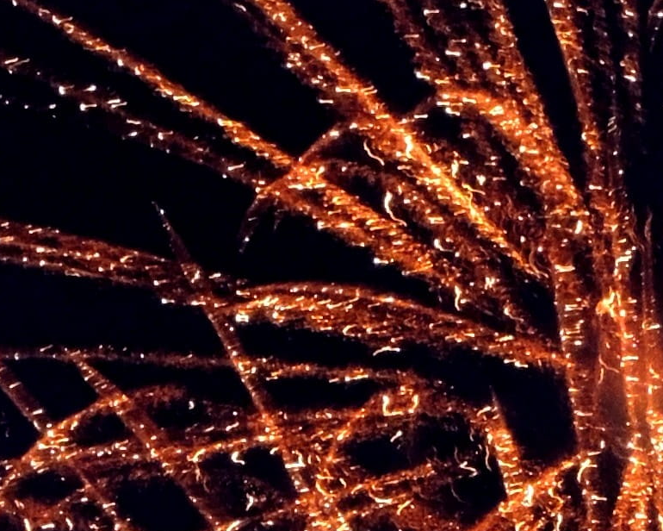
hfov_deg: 5.1
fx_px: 7358
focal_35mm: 375
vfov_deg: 4.0
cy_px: 1392
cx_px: 926
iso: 800
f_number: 6.3
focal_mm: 15.9
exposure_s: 1/1.3
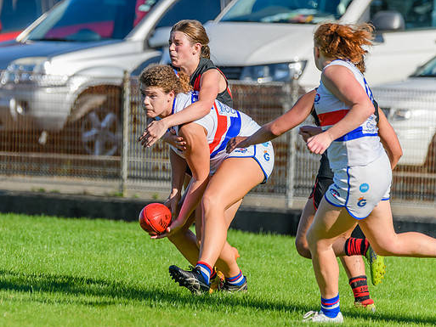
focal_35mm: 766
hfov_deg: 2.6
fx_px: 9650
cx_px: 81
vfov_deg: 1.9
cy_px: 129
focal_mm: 460
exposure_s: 1/1600
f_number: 9
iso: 640
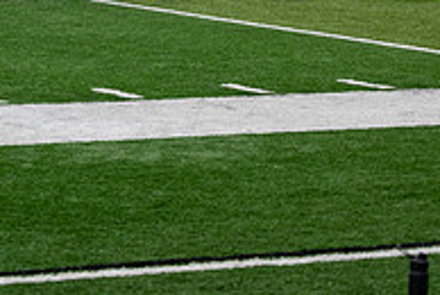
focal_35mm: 209
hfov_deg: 9.8
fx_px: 2558
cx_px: 118
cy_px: -140
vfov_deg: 6.5
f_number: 4
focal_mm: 70
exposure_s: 1/800
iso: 200
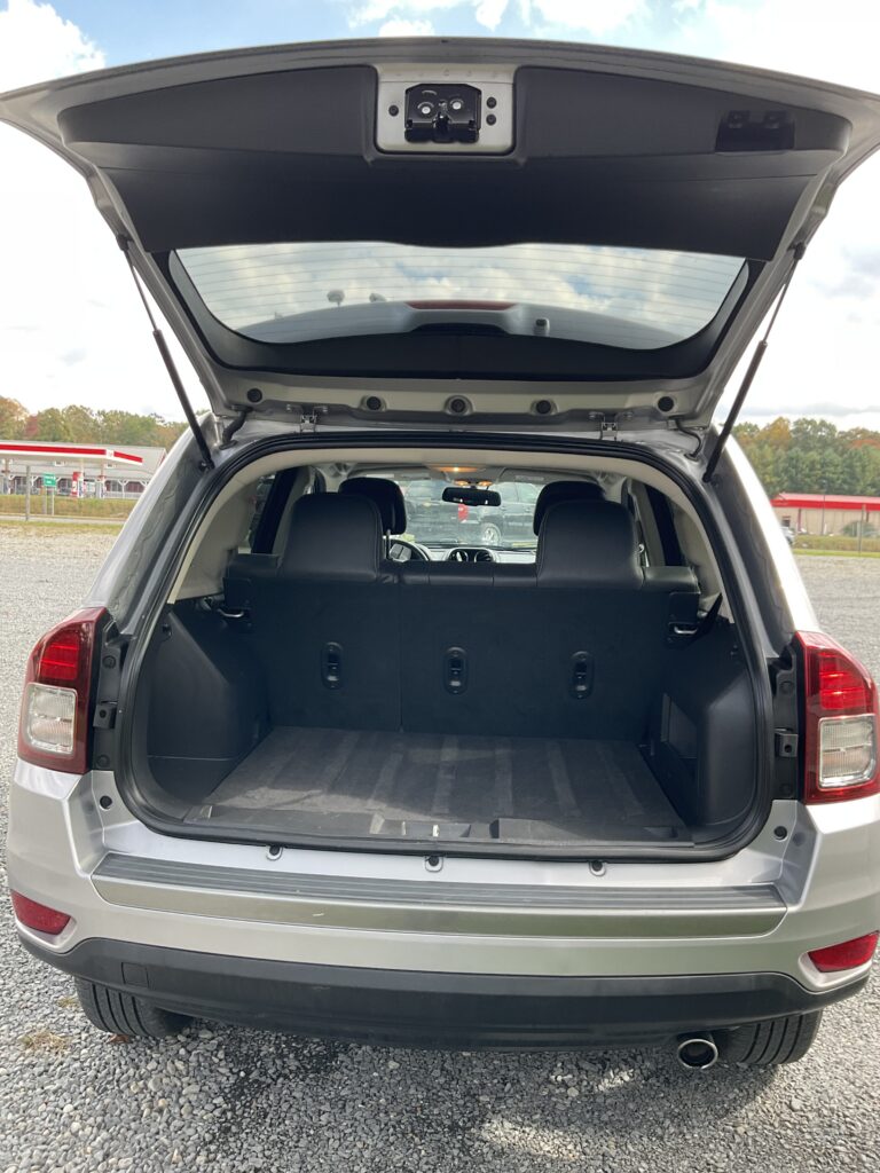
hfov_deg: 48.2
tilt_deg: -4.6
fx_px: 983
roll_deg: -2.7
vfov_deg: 61.7
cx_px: 440
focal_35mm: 29
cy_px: 586
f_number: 1.8
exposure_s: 1/159
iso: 16
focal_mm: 3
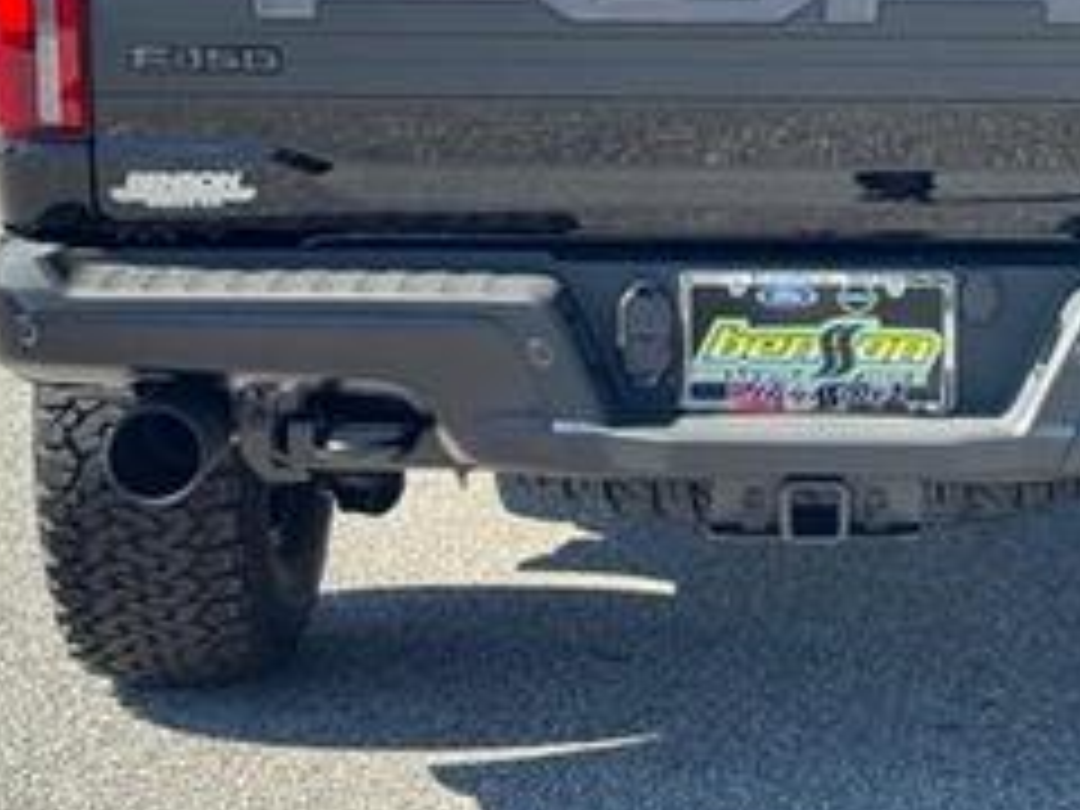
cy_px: 63
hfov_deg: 19.4
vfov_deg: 14.5
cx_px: 747
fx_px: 3151
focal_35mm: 101
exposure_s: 1/783
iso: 64
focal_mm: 6.76
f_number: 1.78
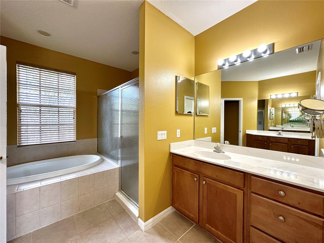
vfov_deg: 85.7
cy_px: 122
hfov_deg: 102.1
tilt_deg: -1.4
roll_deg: +0.1
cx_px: 162
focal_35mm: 14
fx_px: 131
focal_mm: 2.22
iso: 160
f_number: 2.2
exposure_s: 1/120
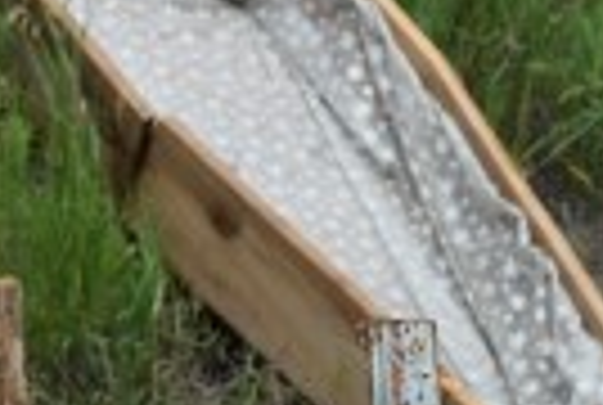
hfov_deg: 8.0
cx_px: 1343
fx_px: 4046
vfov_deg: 5.7
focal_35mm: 241
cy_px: 270
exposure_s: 1/320
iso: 200
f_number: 9
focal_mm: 30
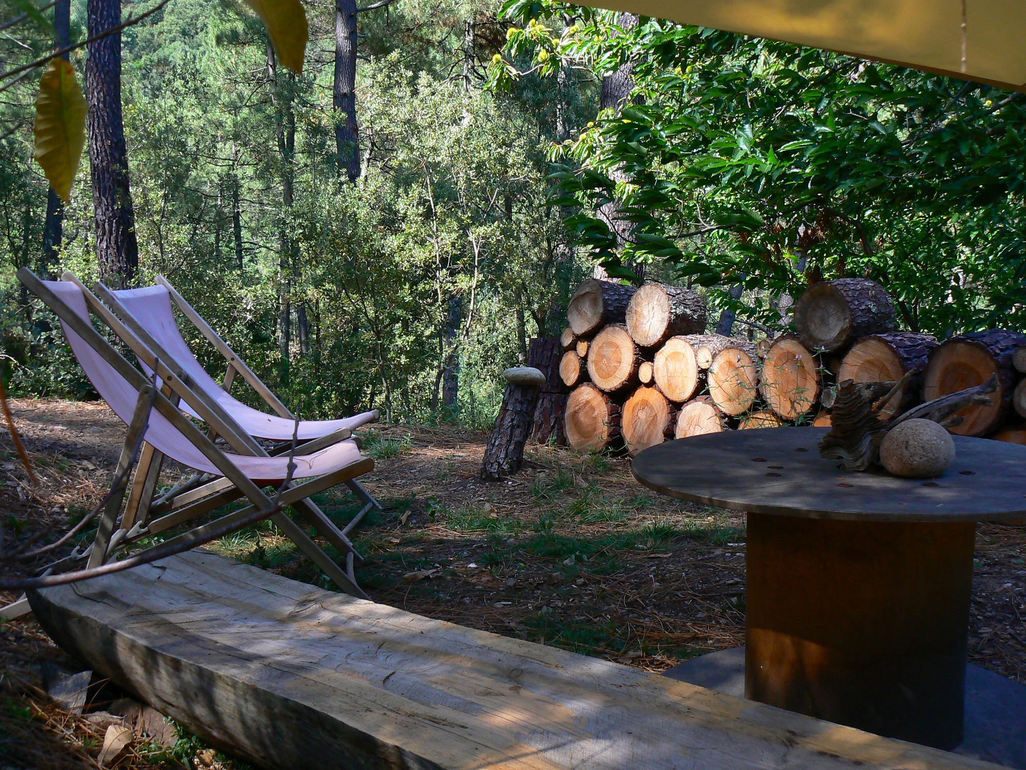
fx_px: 1067
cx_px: 513
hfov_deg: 51.4
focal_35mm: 36
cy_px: 385
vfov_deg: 39.7
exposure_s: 1/80
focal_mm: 6
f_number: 4
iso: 80
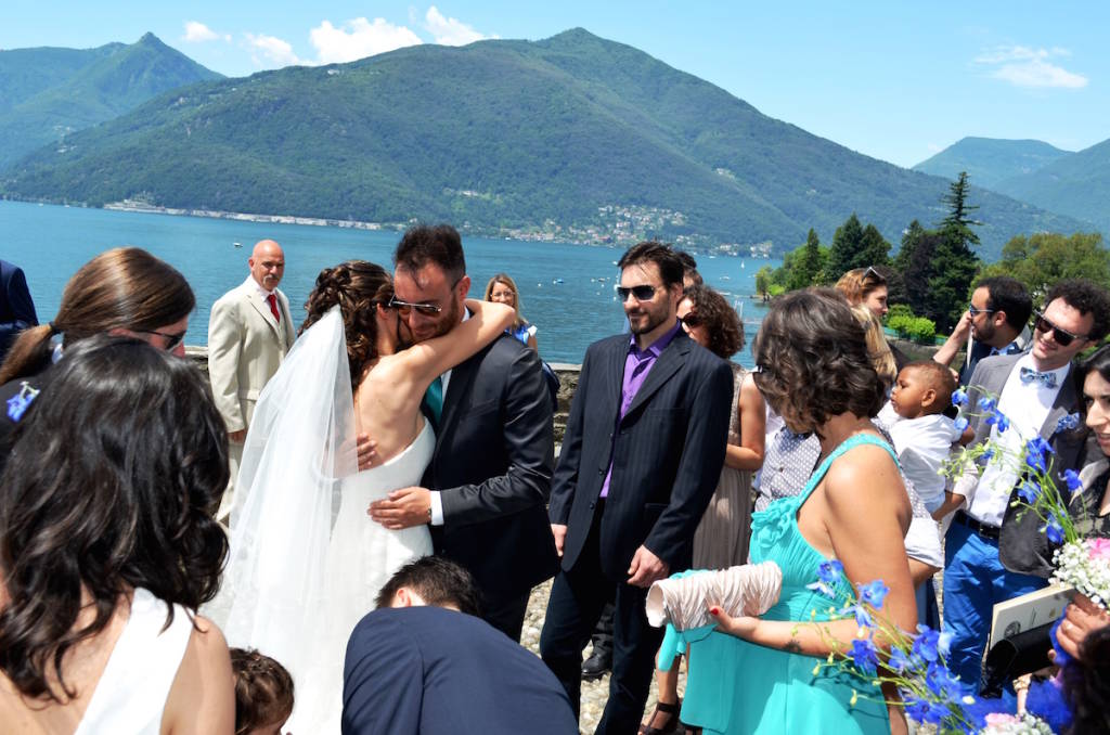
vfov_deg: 36.7
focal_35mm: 36
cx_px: 555
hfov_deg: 53.2
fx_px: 1108
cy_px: 368
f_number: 8
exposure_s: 1/200
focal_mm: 24
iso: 100
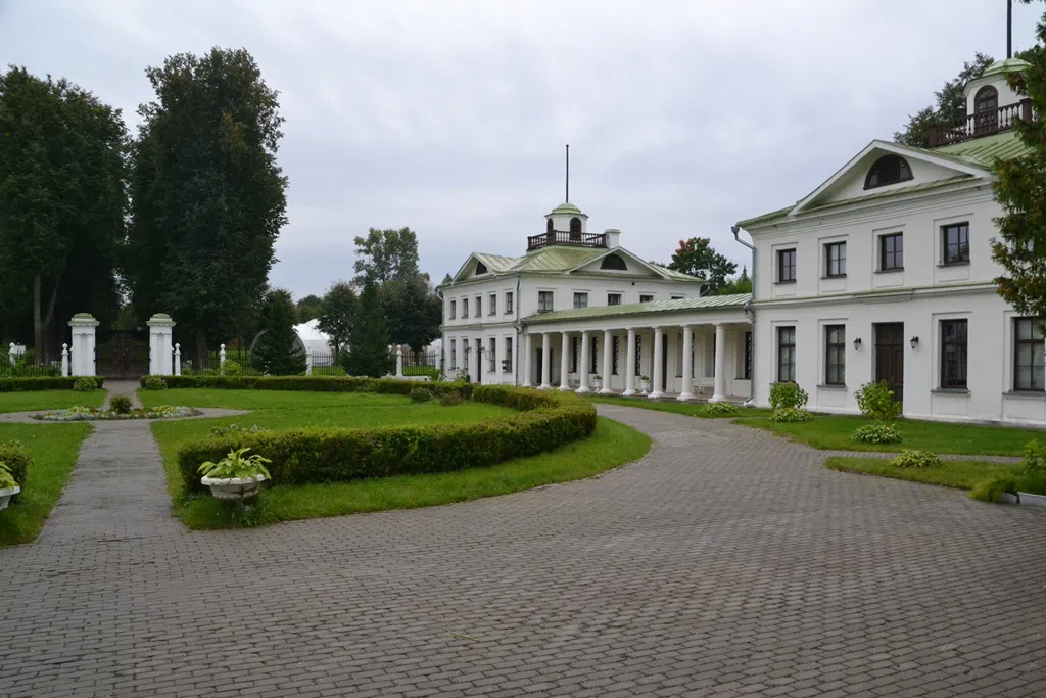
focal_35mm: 27
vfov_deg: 47.9
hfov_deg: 67.4
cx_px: 523
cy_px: 349
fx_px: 785
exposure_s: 1/400
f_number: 10
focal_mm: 18
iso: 1600
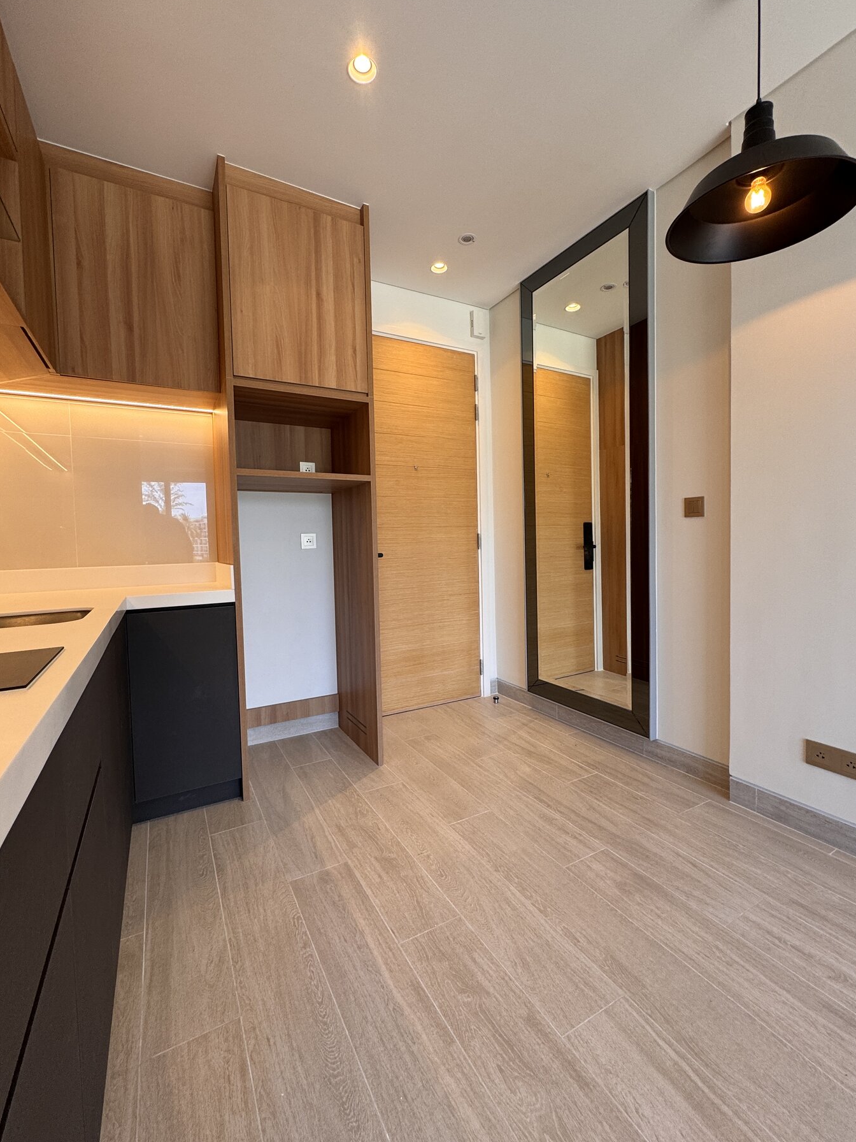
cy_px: 562
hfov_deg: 81.7
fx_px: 495
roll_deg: +1.7
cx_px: 427
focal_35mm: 15
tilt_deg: +0.1
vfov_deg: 98.2
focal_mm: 2.22
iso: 100
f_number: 2.2
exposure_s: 1/99
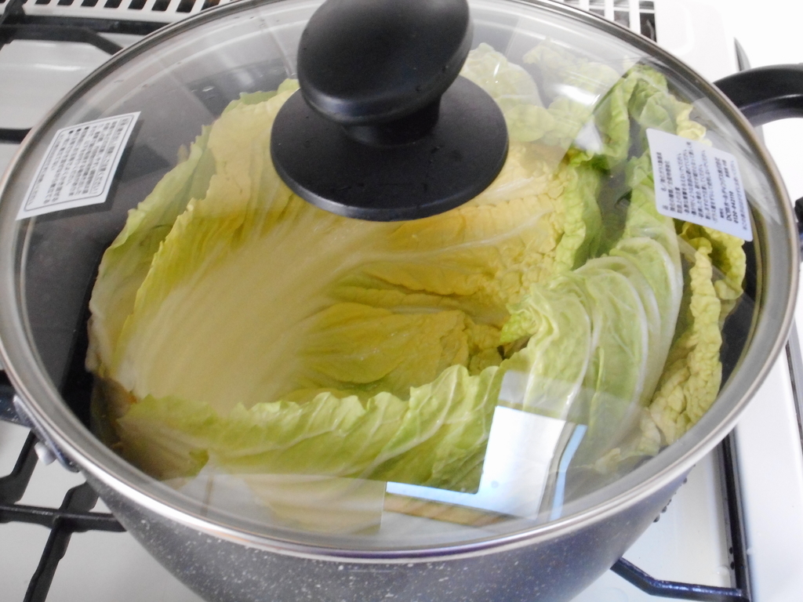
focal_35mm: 44
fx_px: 1021
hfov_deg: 42.9
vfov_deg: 32.9
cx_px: 402
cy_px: 301
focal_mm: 7.9
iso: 800
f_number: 4.7
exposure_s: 1/8
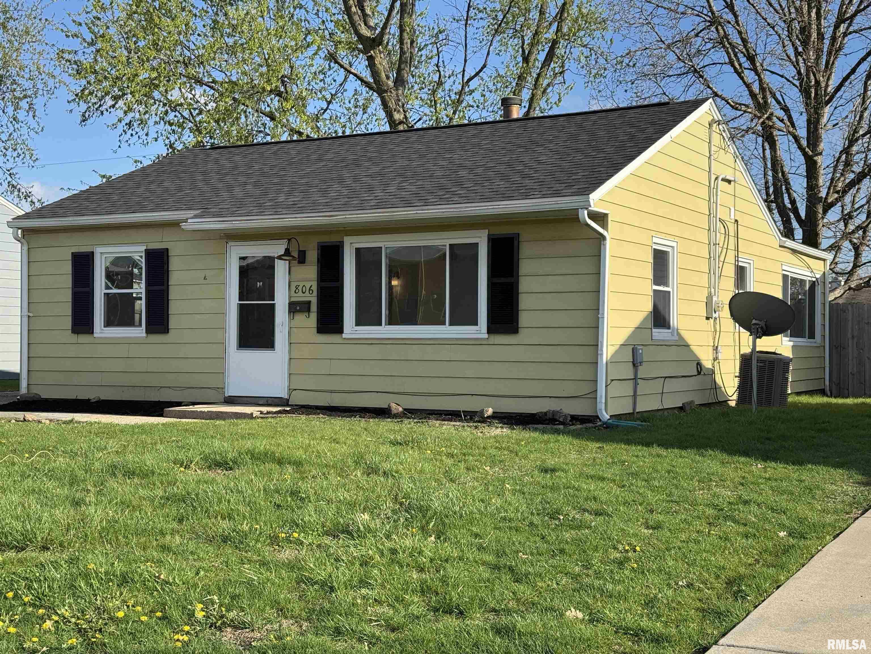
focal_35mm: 48
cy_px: 327
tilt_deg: +0.0
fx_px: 1208
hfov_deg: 39.7
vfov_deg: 30.3
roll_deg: -0.4
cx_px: 436
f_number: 1.78
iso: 64
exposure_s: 1/2252
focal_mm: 6.76
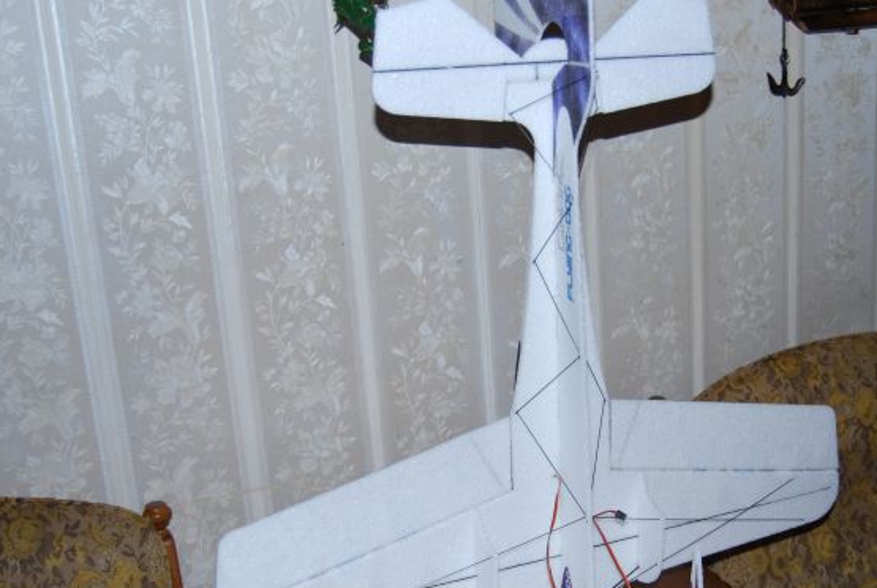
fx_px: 1213
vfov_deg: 27.1
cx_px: 547
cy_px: 370
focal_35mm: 50
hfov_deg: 39.5
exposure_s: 1/60
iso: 200
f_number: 3.8
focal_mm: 23
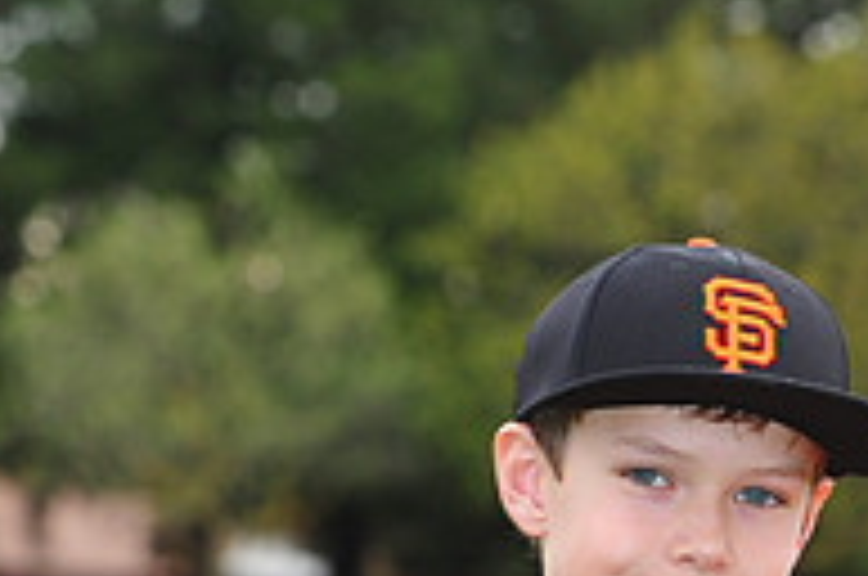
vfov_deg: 3.5
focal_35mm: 391
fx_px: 9412
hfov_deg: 5.3
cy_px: 990
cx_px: 864
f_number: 7.1
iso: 400
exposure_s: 1/200
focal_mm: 130
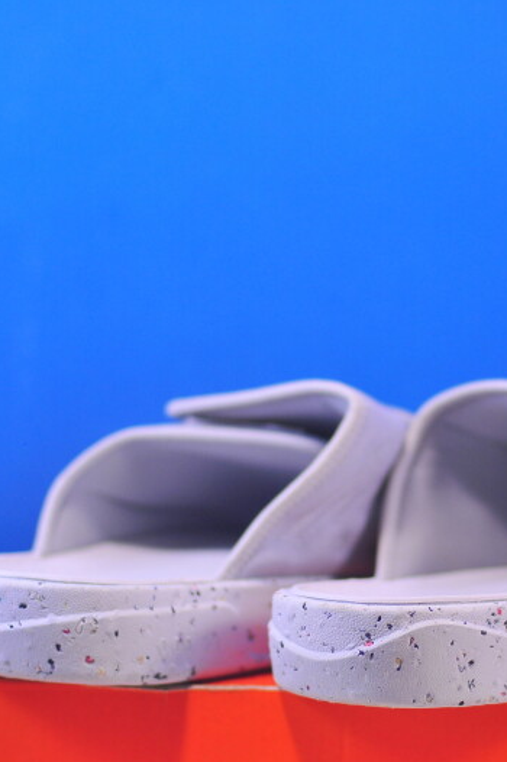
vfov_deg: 18.0
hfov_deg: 12.0
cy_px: 383
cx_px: 411
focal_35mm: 114
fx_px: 2411
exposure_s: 1/320
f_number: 2.2
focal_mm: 50
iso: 250
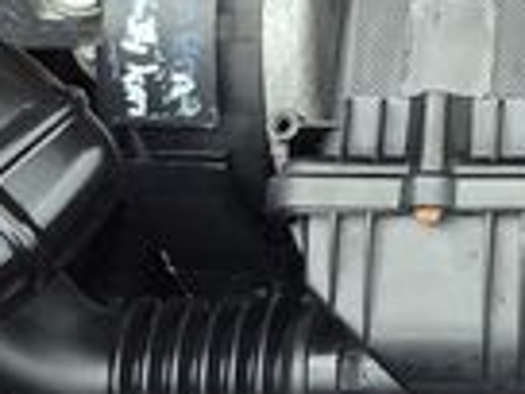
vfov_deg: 8.4
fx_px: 2624
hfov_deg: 10.6
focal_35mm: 173
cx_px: 1004
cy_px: -166
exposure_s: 1/100
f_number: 1.8
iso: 320
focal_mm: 5.4
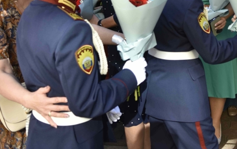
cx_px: 199
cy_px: 4
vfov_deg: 22.4
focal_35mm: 56
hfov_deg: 34.8
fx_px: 362
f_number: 3.2
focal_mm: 20
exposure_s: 1/1250
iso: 400
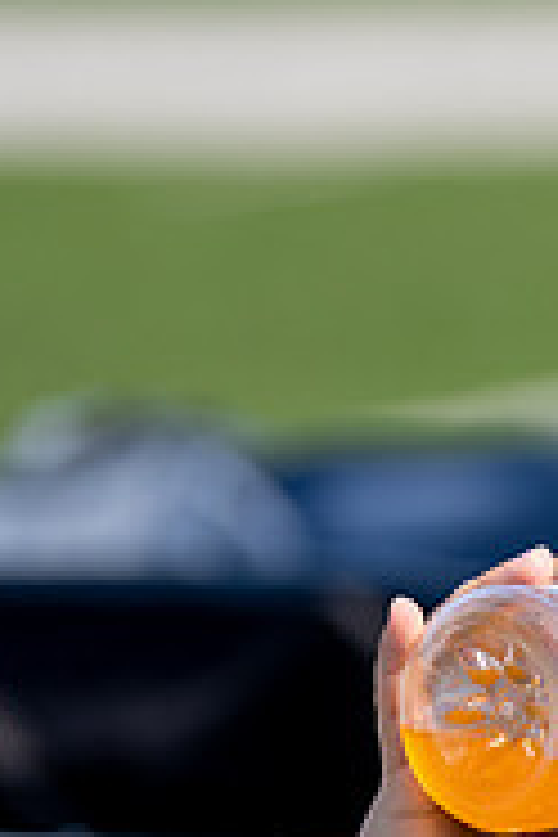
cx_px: 729
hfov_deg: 2.7
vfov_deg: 4.1
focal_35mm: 506
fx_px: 11764
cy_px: 843
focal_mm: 138
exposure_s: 1/2000
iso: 200
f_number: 2.8
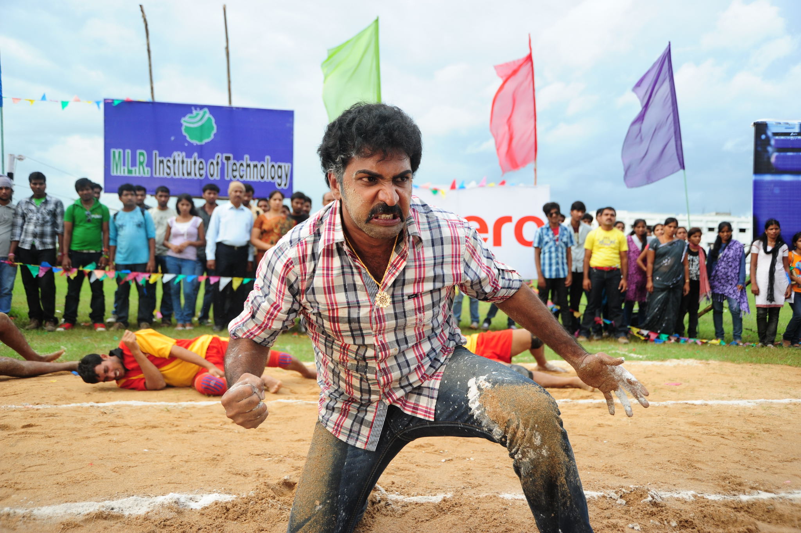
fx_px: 712
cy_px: 266
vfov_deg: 41.1
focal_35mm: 32
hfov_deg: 58.7
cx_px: 400
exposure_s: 1/500
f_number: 5
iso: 500
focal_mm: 32
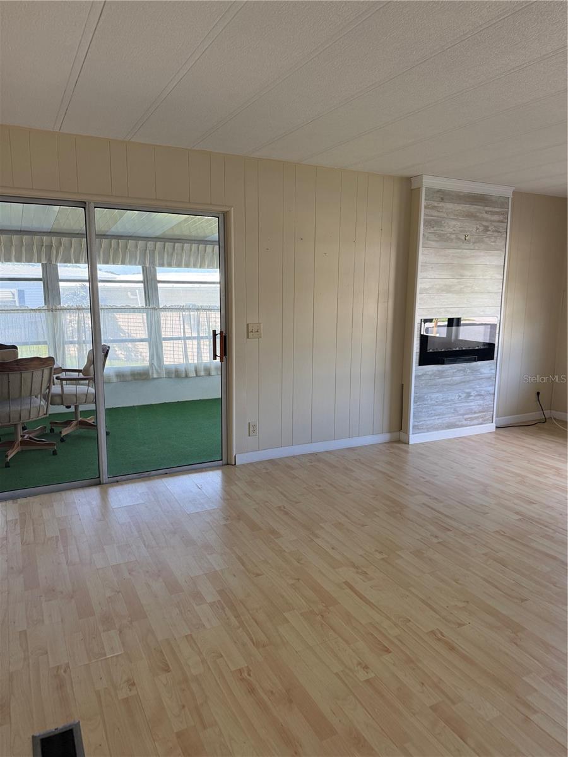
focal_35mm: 24
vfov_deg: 71.6
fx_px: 525
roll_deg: -0.6
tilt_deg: -9.8
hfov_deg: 56.8
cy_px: 378
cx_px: 284
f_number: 1.78
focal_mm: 6.76
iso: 125
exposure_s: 1/234
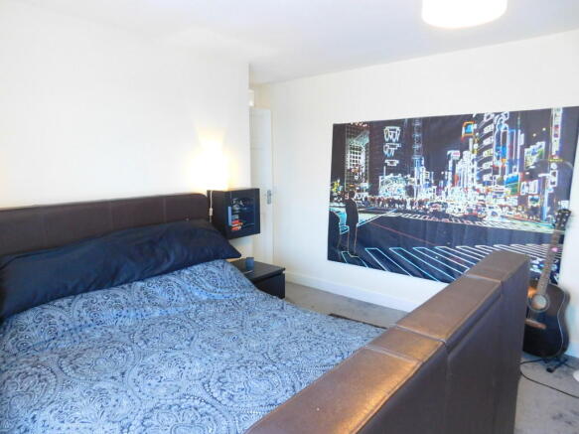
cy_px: 217
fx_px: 385
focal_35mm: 23
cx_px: 290
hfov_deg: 73.9
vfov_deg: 58.9
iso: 400
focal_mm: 4
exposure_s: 1/30
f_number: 3
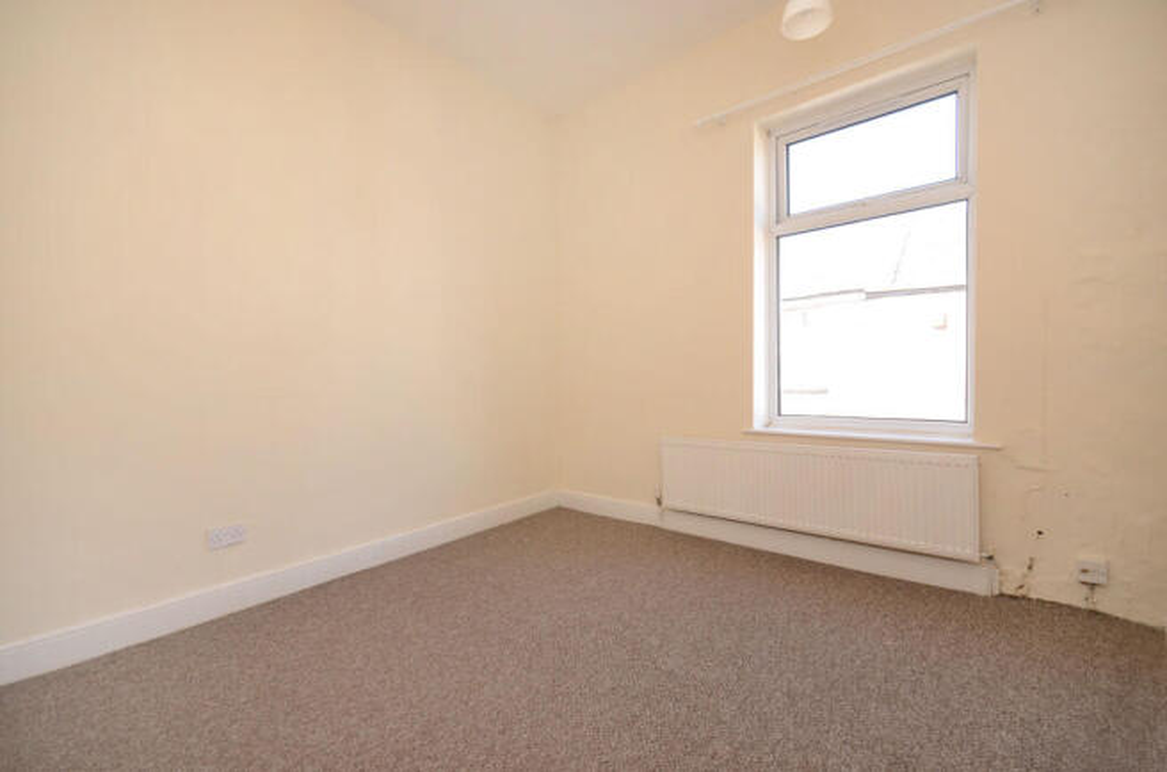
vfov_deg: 77.0
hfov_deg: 100.5
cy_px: 386
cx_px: 584
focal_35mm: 15
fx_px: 485
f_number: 7.1
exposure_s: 1/40
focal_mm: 10
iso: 320
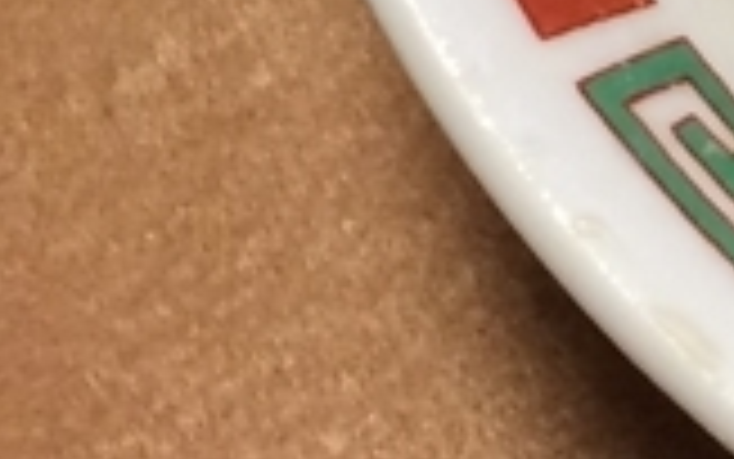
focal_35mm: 193
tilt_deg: -58.6
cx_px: 1648
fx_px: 3862
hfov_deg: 9.8
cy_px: -684
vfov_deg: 6.4
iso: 64
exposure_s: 1/30
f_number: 2.2
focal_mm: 4.15
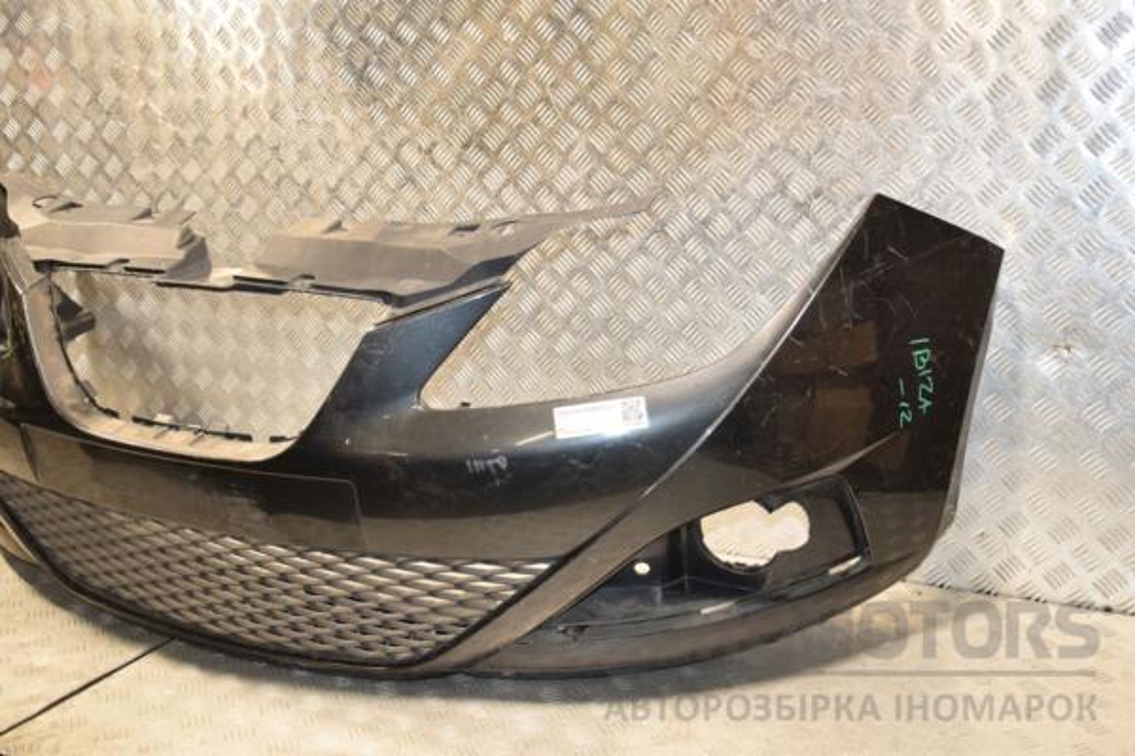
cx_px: 568
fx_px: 1182
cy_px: 378
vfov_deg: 35.5
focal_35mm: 38
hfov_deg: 51.3
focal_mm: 25
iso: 800
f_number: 5
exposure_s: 1/125
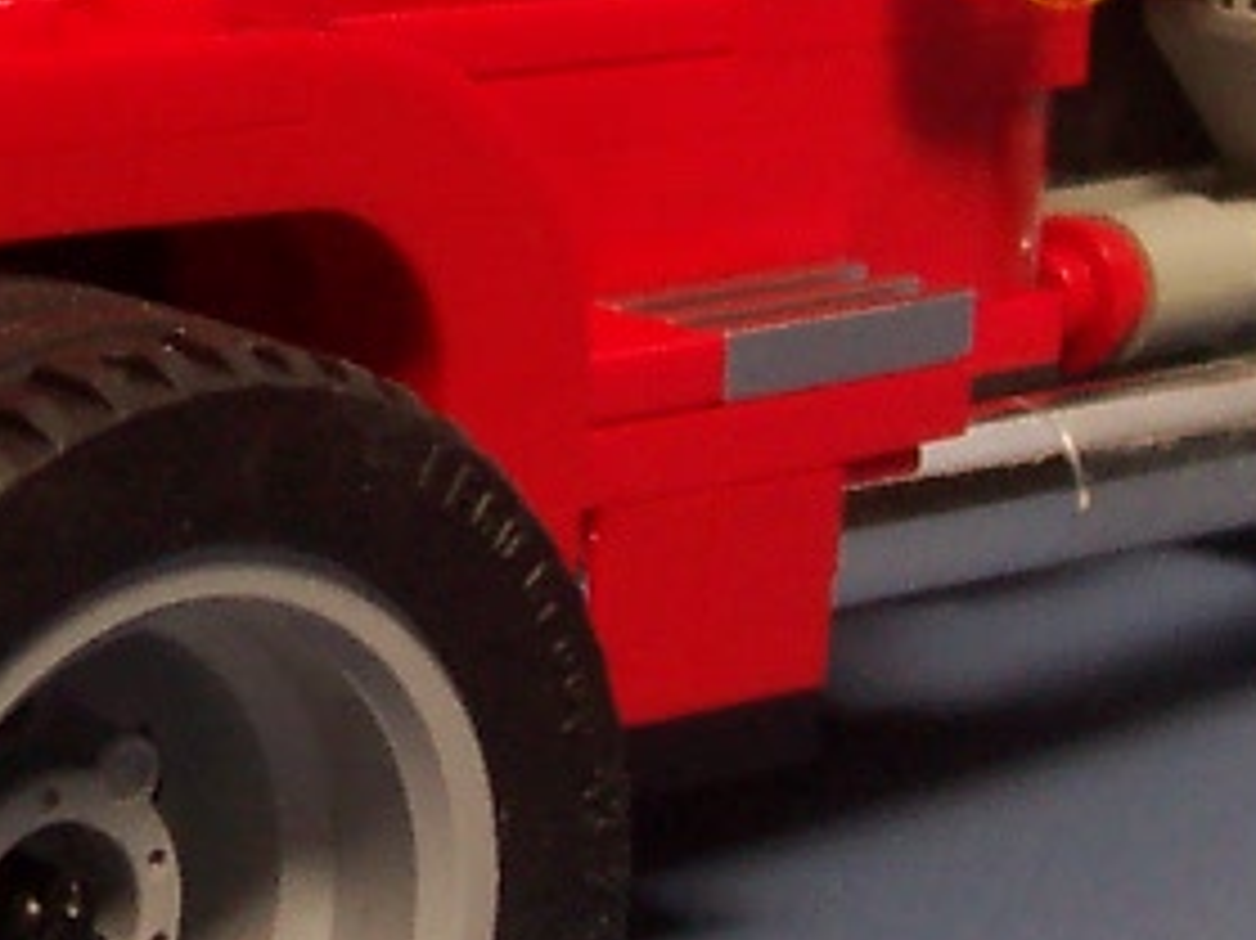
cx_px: 126
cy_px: 238
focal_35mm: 159
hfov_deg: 12.3
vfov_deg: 9.3
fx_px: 5767
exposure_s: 1/180
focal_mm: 5.6
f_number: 2.8
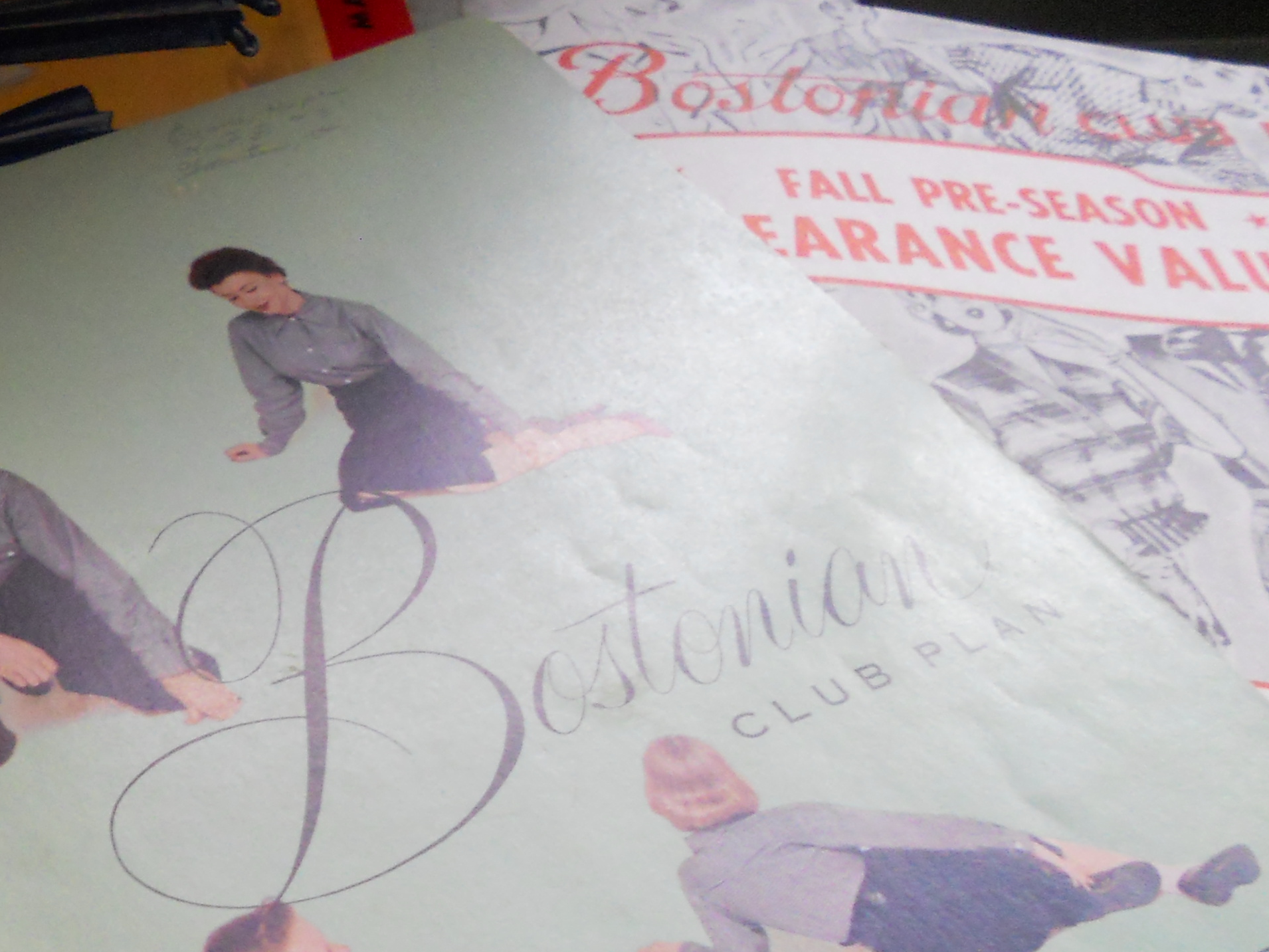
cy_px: 624
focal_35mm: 67
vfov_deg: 21.9
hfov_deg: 27.3
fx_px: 2456
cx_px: 5
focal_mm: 5.8
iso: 400
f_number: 3.5
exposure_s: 1/30
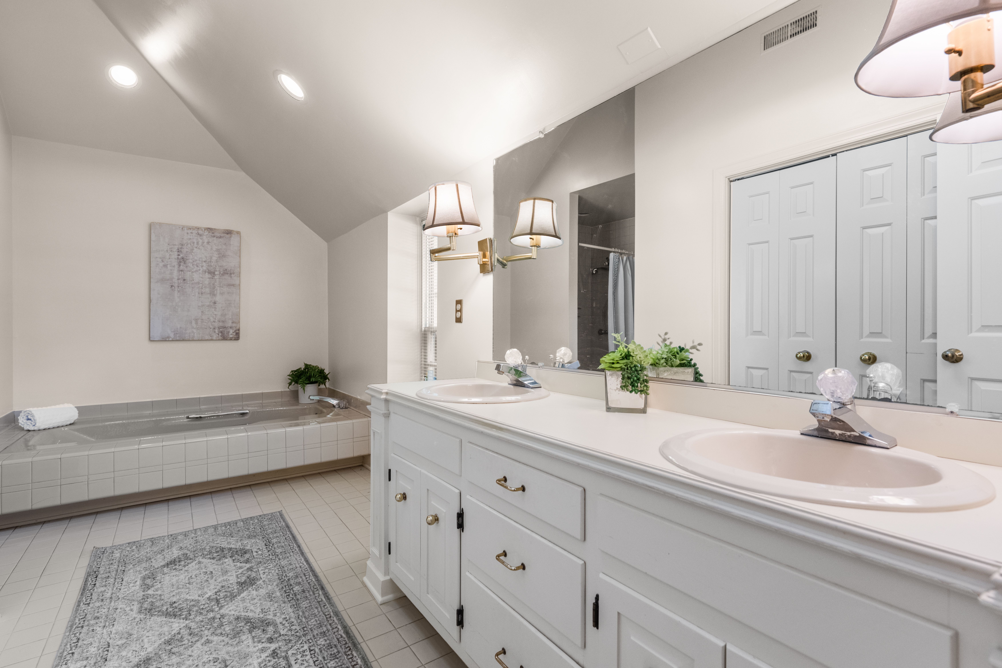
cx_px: 501
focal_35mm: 17
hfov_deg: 93.3
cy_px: 334
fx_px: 473
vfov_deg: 70.4
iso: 1250
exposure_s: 1/13
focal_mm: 17
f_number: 5.6
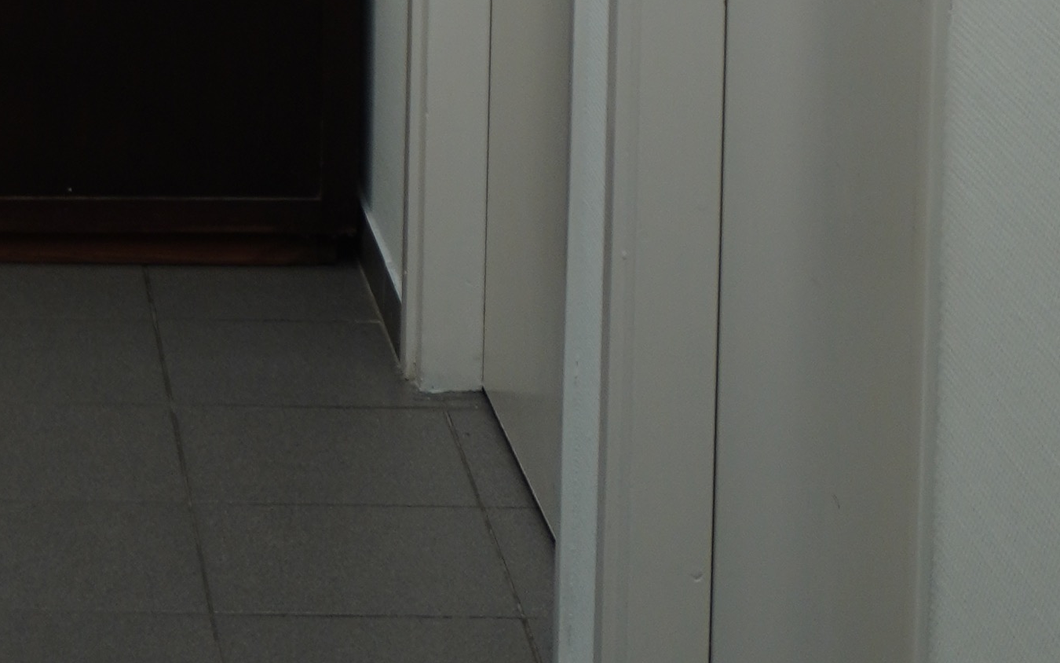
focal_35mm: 156
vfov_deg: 7.9
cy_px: -826
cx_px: -243
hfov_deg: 13.0
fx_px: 4515
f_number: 4
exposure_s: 1/160
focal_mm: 23
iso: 160
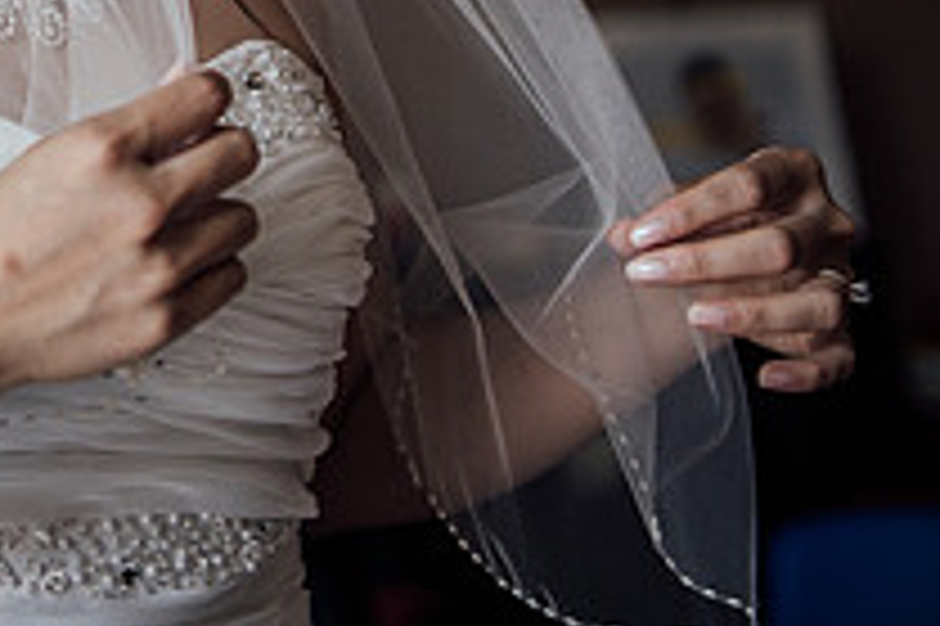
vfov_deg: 12.7
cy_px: -222
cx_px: -324
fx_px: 2713
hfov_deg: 18.2
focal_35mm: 104
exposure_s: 1/800
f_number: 1.4
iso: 320
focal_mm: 35
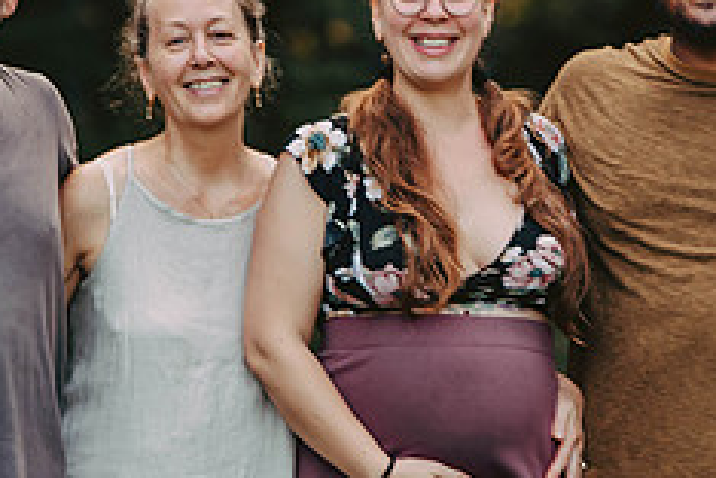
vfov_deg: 3.1
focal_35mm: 445
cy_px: 218
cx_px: 433
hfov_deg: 4.6
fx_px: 8856
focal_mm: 180
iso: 250
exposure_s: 1/125
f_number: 3.5
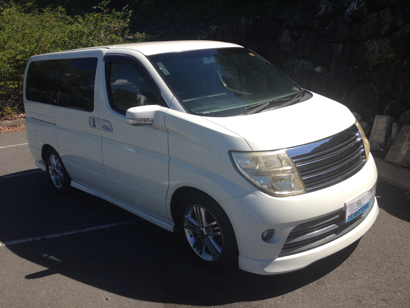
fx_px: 415
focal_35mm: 35
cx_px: 205
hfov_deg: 52.6
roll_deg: +2.5
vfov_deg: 40.7
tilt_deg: -22.9
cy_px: 154
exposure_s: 1/1416
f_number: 2.4
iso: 50
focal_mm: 4.28
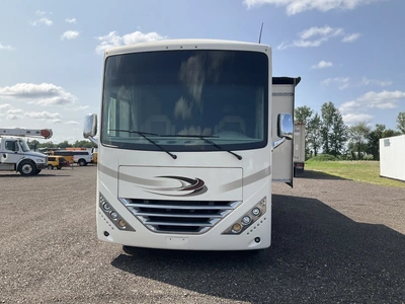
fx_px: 339
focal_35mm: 29
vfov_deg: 48.2
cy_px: 152
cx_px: 202
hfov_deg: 61.7
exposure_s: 1/1984
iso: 25
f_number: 1.8
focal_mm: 3
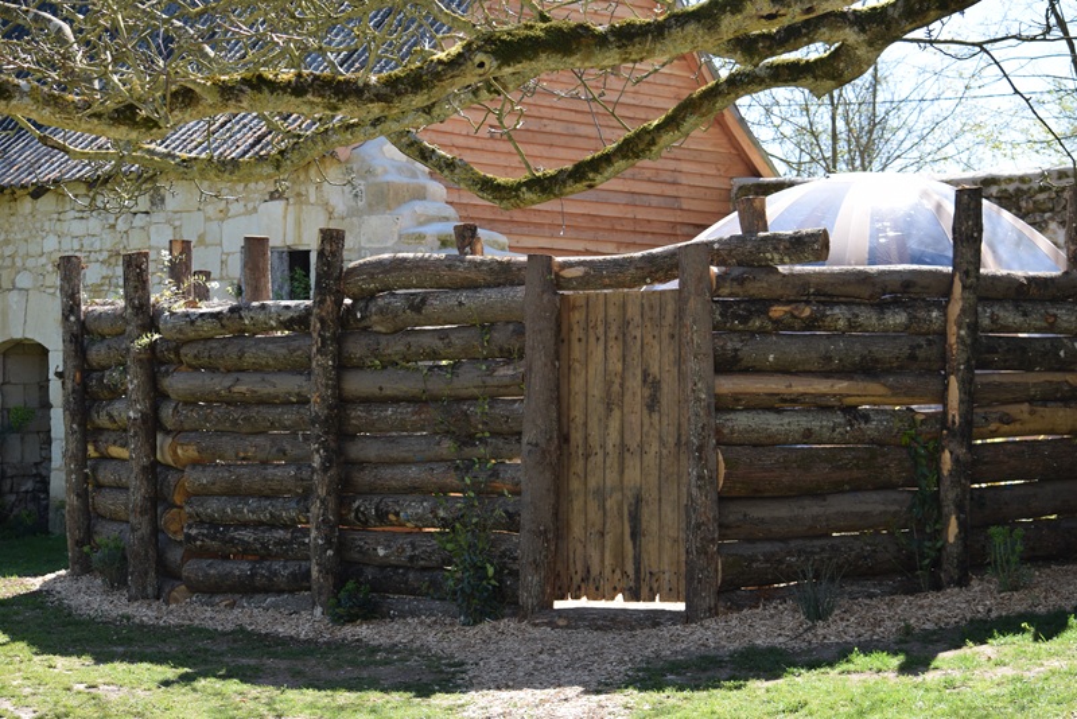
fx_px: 2469
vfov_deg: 16.6
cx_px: 538
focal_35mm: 82
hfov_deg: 24.6
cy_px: 360
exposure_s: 1/160
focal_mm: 55
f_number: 6.3
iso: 100
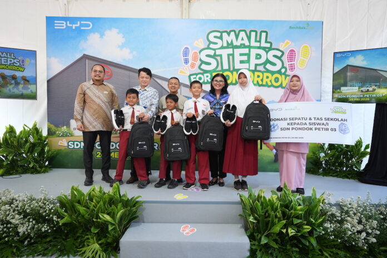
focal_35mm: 23
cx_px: 194
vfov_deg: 55.1
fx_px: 247
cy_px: 129
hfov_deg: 76.1
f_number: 2.8
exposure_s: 1/320
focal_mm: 23
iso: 800
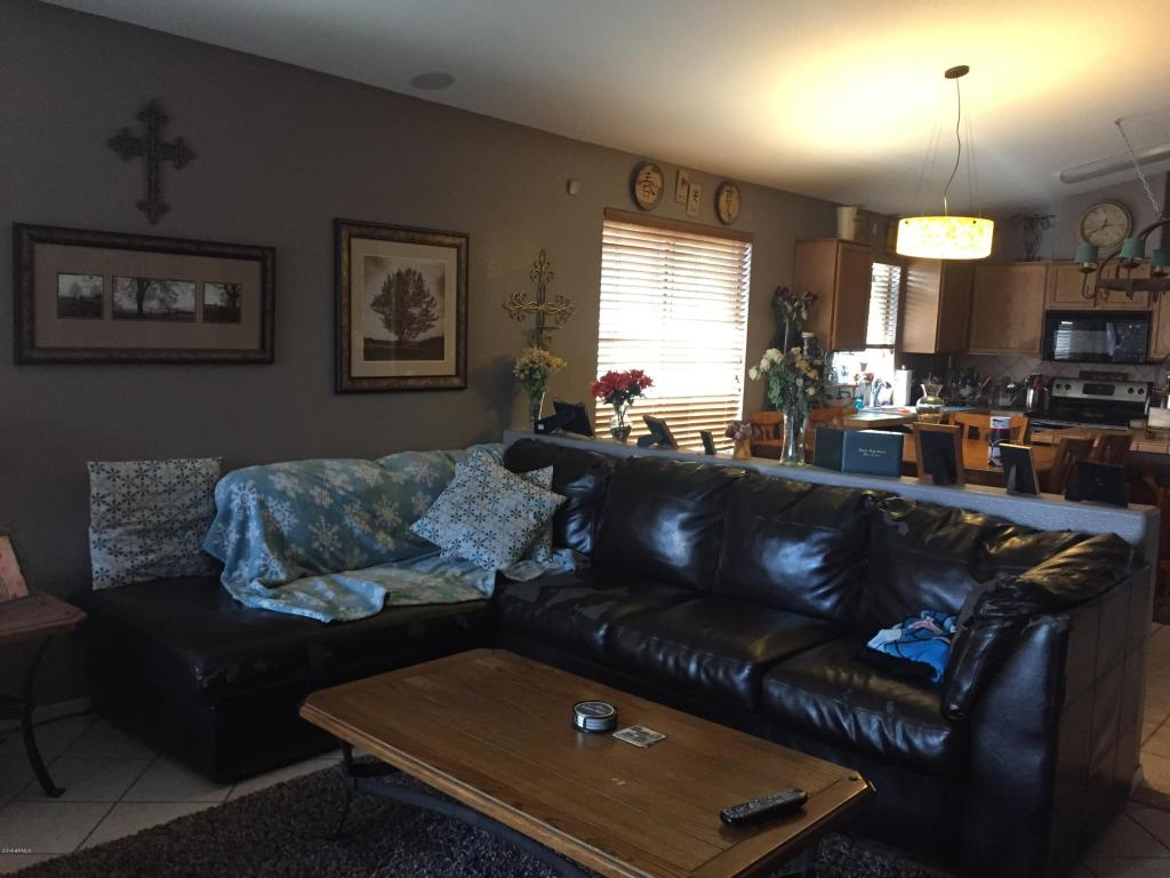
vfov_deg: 48.2
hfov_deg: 61.7
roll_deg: -3.3
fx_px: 980
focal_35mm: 29
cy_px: 439
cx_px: 585
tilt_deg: -8.3
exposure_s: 1/30
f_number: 2.2
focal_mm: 4.15
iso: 250
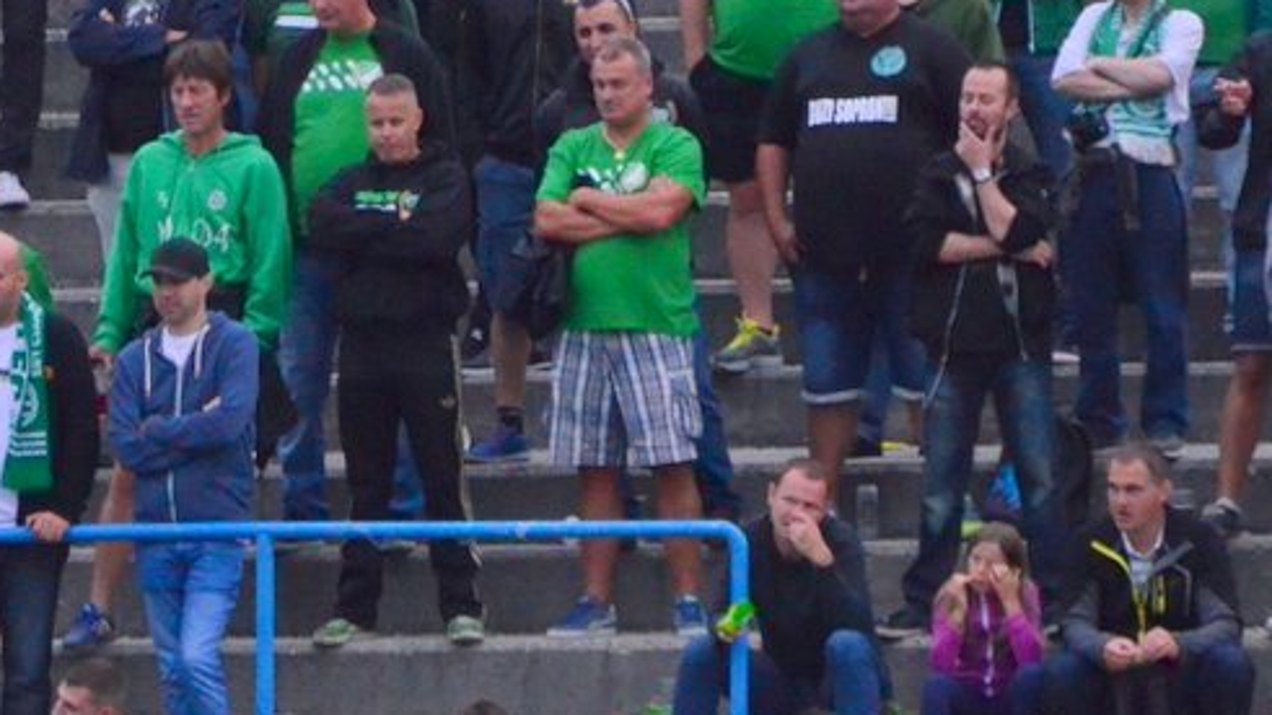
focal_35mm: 1149
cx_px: 339
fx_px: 38748
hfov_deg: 1.9
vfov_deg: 1.1
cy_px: 473
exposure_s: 1/400
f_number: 5.6
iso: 3200
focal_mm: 300
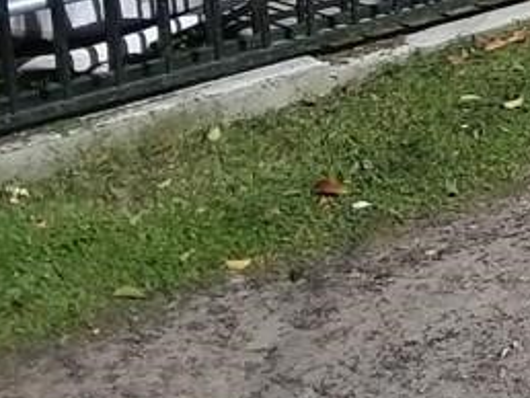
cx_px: 1000
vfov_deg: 12.0
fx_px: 1762
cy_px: -297
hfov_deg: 14.6
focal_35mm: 115
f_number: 1.9
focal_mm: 2.47
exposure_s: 1/2198
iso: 40
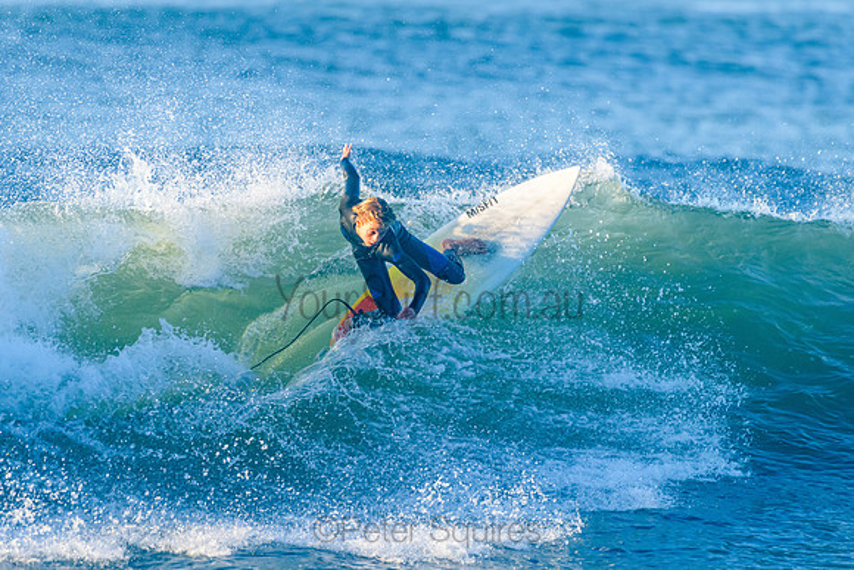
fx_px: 14426
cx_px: 425
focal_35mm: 608
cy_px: 332
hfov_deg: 3.4
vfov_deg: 2.3
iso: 1250
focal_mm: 500
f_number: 5.6
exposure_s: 1/2000
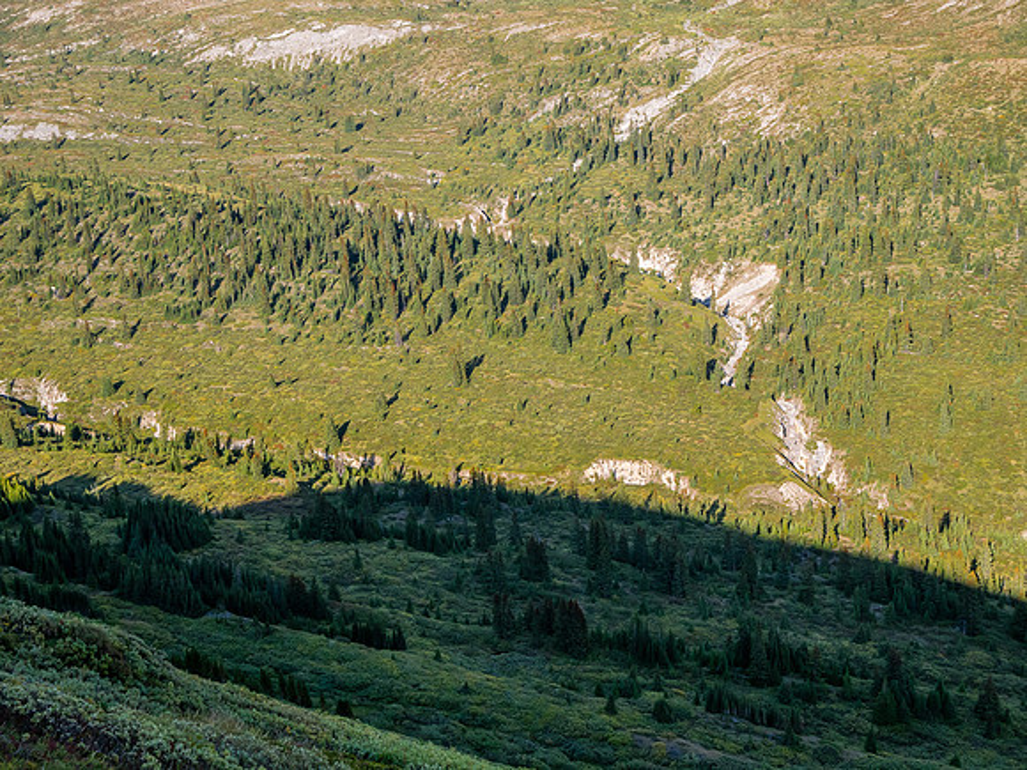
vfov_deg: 22.9
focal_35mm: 64
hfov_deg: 30.3
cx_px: 514
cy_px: 385
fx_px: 1899
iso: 200
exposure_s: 1/80
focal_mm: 32
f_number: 8
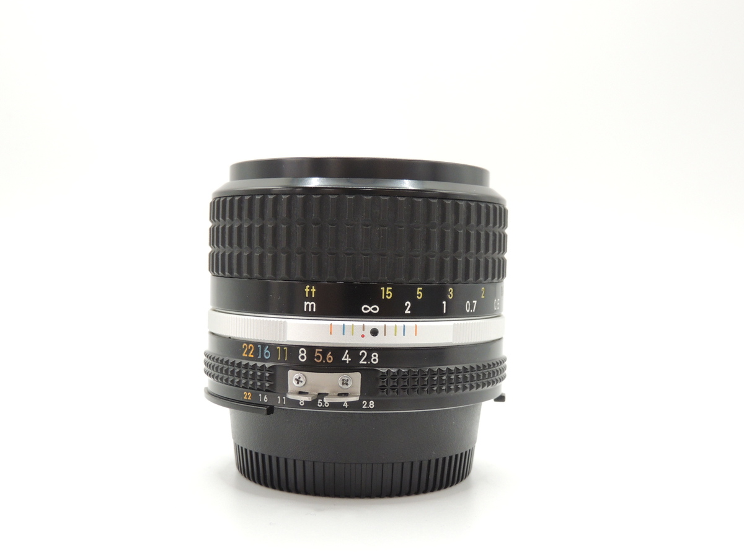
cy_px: 279
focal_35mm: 43
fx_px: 924
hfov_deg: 43.9
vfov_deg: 33.6
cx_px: 372
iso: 320
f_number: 3.4
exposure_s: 1/50
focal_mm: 7.6
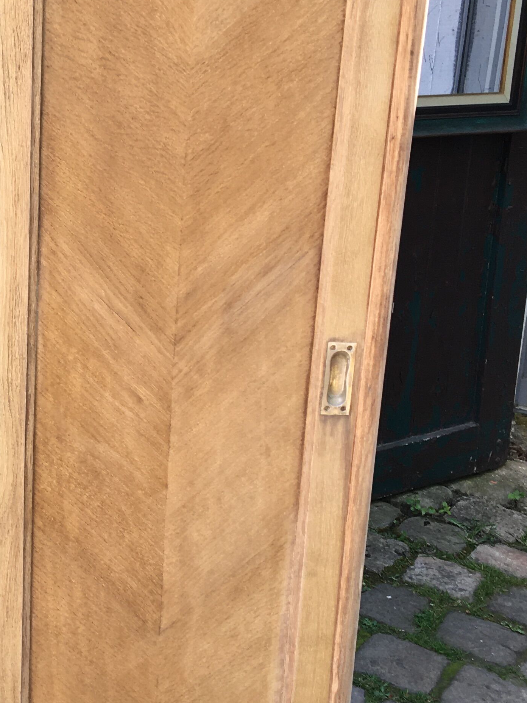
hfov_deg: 22.6
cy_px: 347
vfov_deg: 30.7
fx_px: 1279
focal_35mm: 63
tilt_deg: -15.8
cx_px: 32
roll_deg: -1.2
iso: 25
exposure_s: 1/128
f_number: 2.2
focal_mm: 4.15
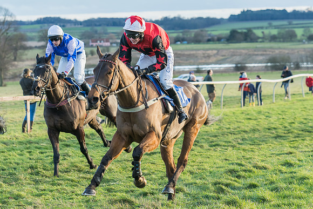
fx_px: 1273
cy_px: 97
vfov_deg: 9.4
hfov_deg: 14.0
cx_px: 137
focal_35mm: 146
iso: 800
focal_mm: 92
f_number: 4
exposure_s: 1/1000
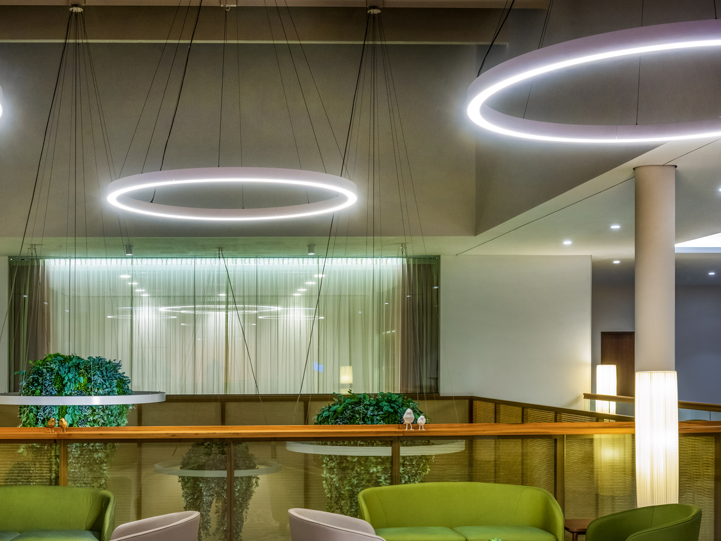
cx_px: 238
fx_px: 1021
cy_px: 358
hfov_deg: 38.5
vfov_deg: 29.5
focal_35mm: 49
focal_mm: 34
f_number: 11
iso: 100
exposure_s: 1/1.25
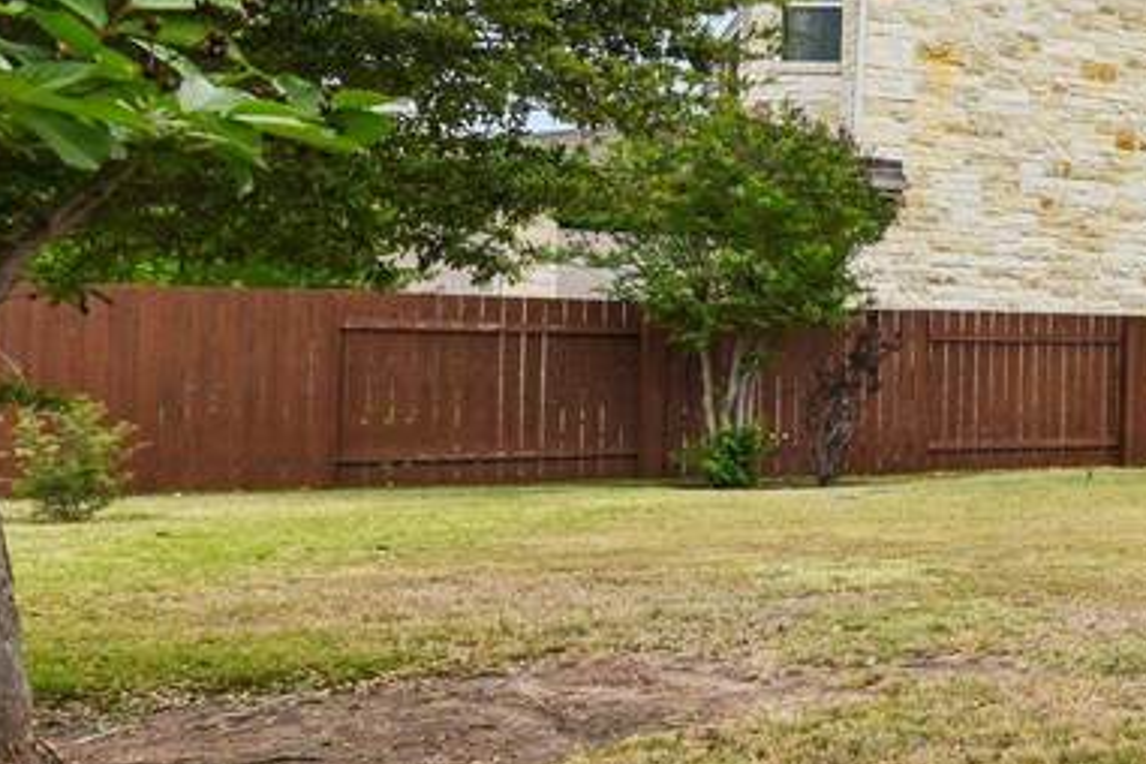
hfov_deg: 26.8
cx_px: 1793
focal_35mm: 47
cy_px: 287
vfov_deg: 28.5
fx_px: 1496
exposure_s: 1/320
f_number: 8
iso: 100
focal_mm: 14
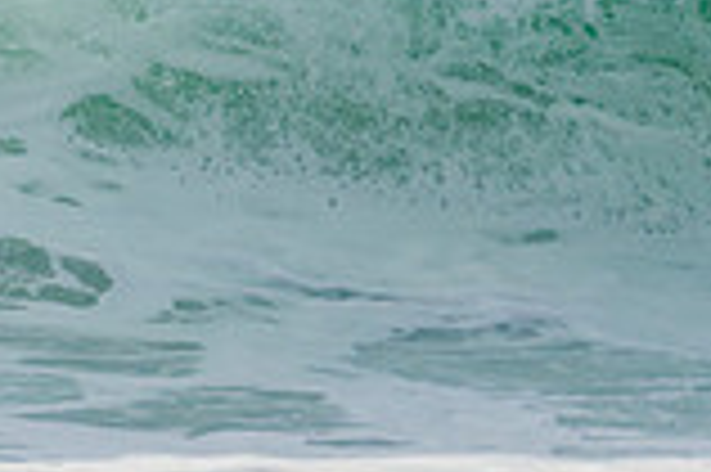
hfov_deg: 0.9
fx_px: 44371
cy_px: -160
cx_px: -247
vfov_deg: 0.6
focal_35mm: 2249
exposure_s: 1/2000
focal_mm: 500
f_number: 5.6
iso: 280
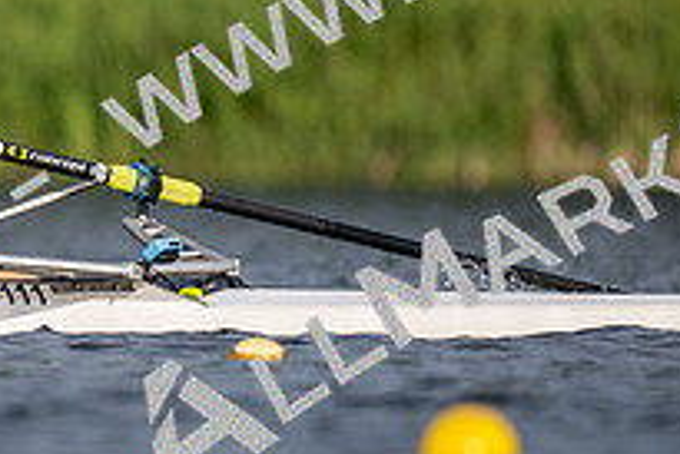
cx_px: -139
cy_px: 204
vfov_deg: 0.8
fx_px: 32114
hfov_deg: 1.2
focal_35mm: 1699
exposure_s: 1/2500
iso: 200
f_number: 4
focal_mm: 600
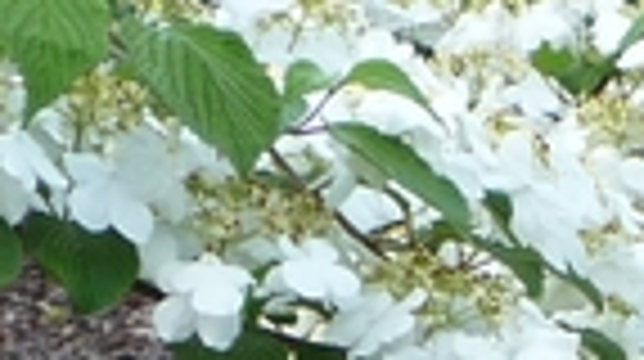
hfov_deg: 8.2
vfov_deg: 4.6
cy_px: 1188
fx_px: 4264
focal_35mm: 250
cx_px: 1261
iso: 100
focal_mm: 5.3
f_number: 3.5
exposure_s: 1/100
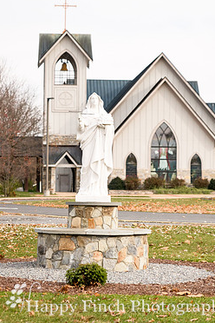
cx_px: 31
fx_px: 1138
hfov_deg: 10.7
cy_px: 134
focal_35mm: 127
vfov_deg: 16.1
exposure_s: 1/6400
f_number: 2.8
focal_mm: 70
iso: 400
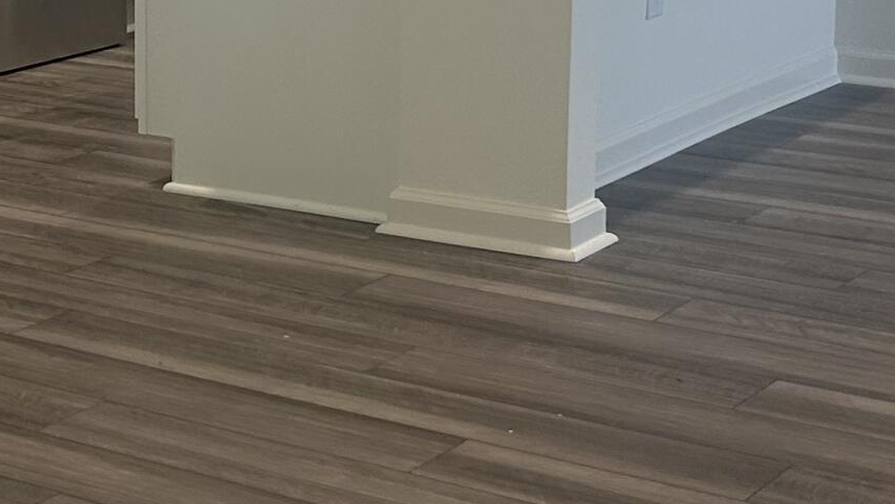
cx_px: -144
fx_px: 2350
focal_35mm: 99
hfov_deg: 20.3
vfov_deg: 12.1
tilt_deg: -10.0
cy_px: -25
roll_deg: +1.5
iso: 100
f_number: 1.5
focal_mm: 5.7
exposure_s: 1/60
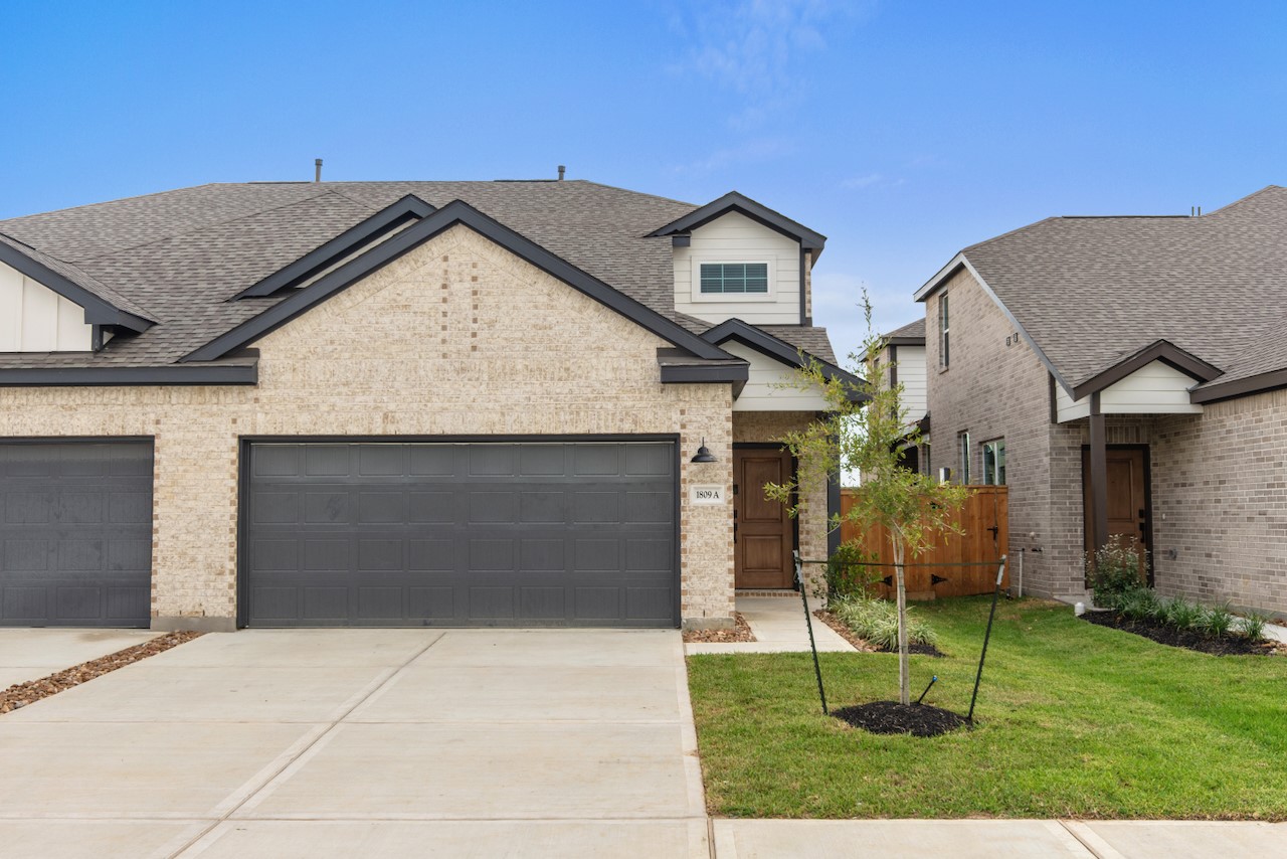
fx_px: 1287
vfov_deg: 36.9
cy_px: 430
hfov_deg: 53.1
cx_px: 644
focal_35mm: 36
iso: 400
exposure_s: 1/40
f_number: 9
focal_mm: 24
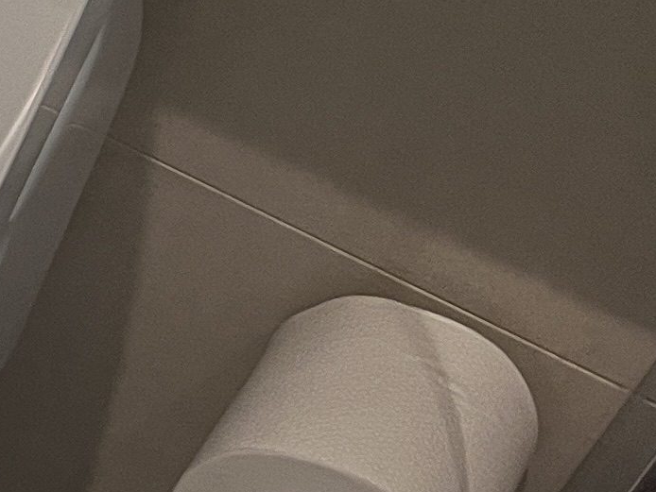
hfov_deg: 10.3
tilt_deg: -42.1
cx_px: -1186
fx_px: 2863
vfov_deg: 9.8
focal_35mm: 151
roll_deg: -4.7
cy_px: 22
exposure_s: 1/50
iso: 100
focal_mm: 5.7
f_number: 1.5
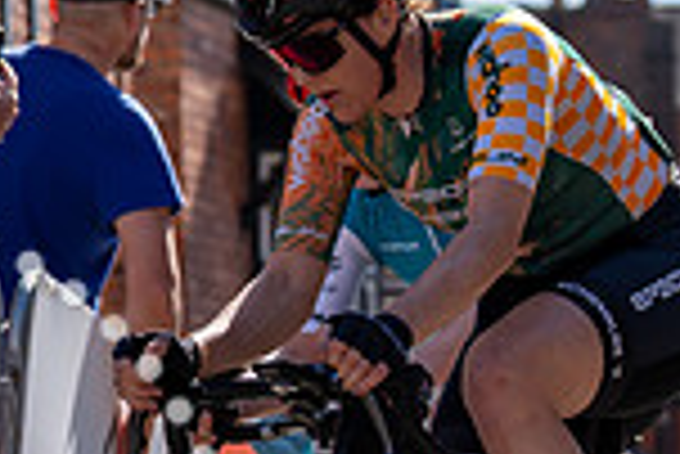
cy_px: 389
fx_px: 5067
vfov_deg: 5.1
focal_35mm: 268
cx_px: 527
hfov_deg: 7.7
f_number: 3.5
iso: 100
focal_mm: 70
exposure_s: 1/1000
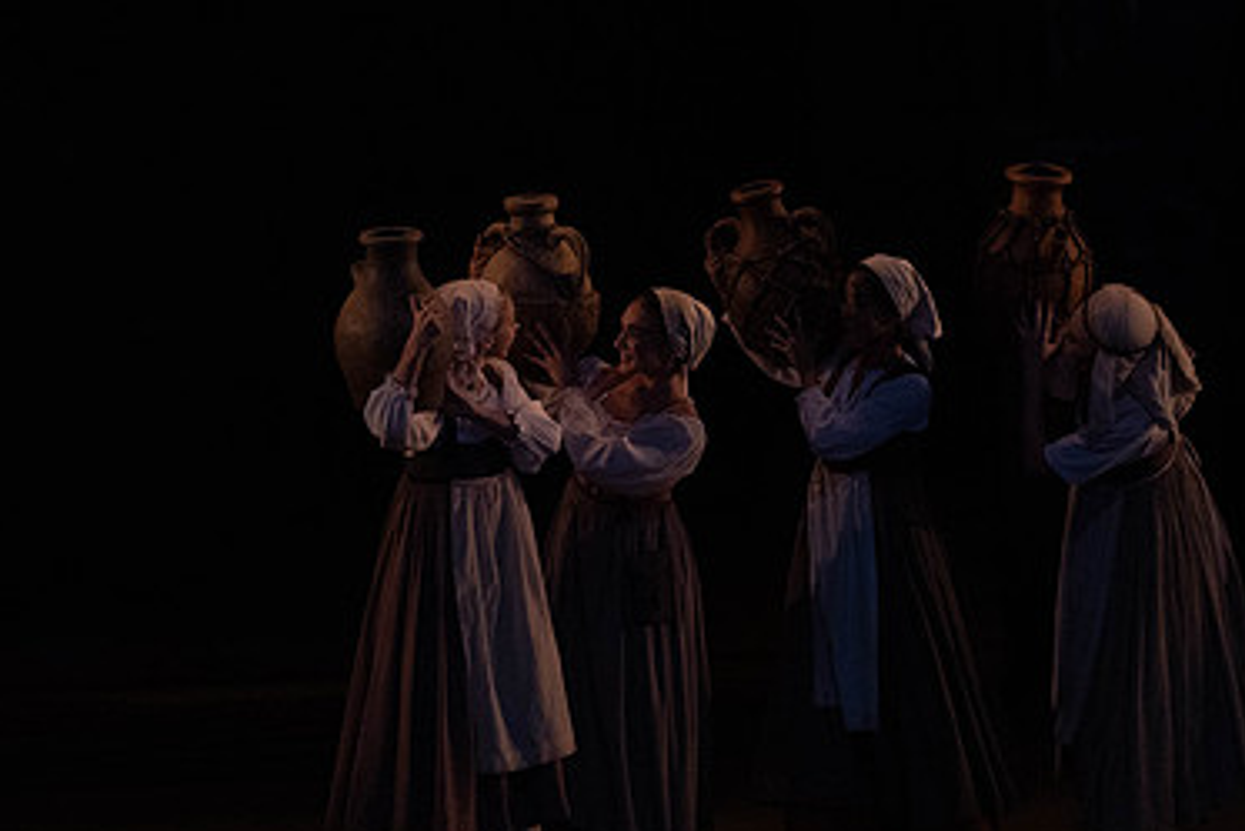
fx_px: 15810
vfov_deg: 3.0
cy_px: 402
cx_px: 694
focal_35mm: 457
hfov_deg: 4.5
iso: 8000
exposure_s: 1/250
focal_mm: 294
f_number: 5.6
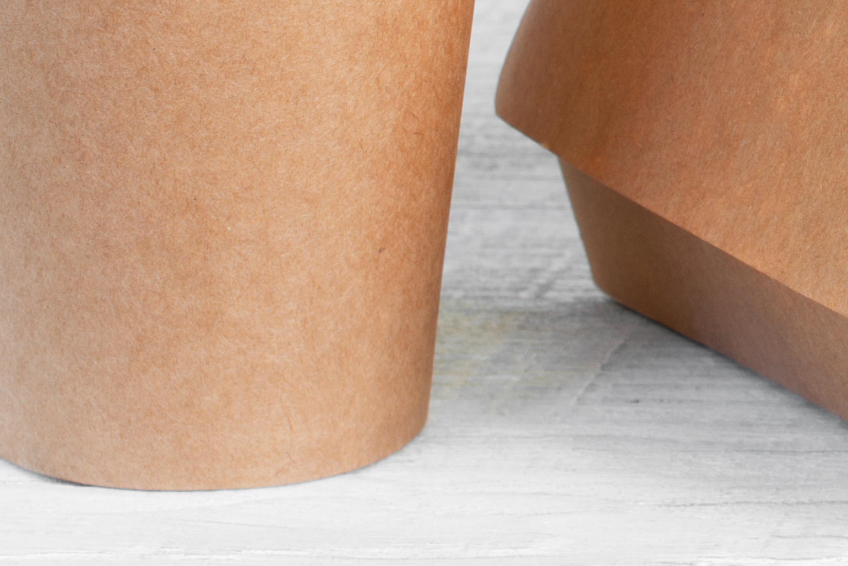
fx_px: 5632
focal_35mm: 239
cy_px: -573
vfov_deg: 5.6
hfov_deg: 8.3
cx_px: 1596
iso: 50
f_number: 14
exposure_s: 1/1.67
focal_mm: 50
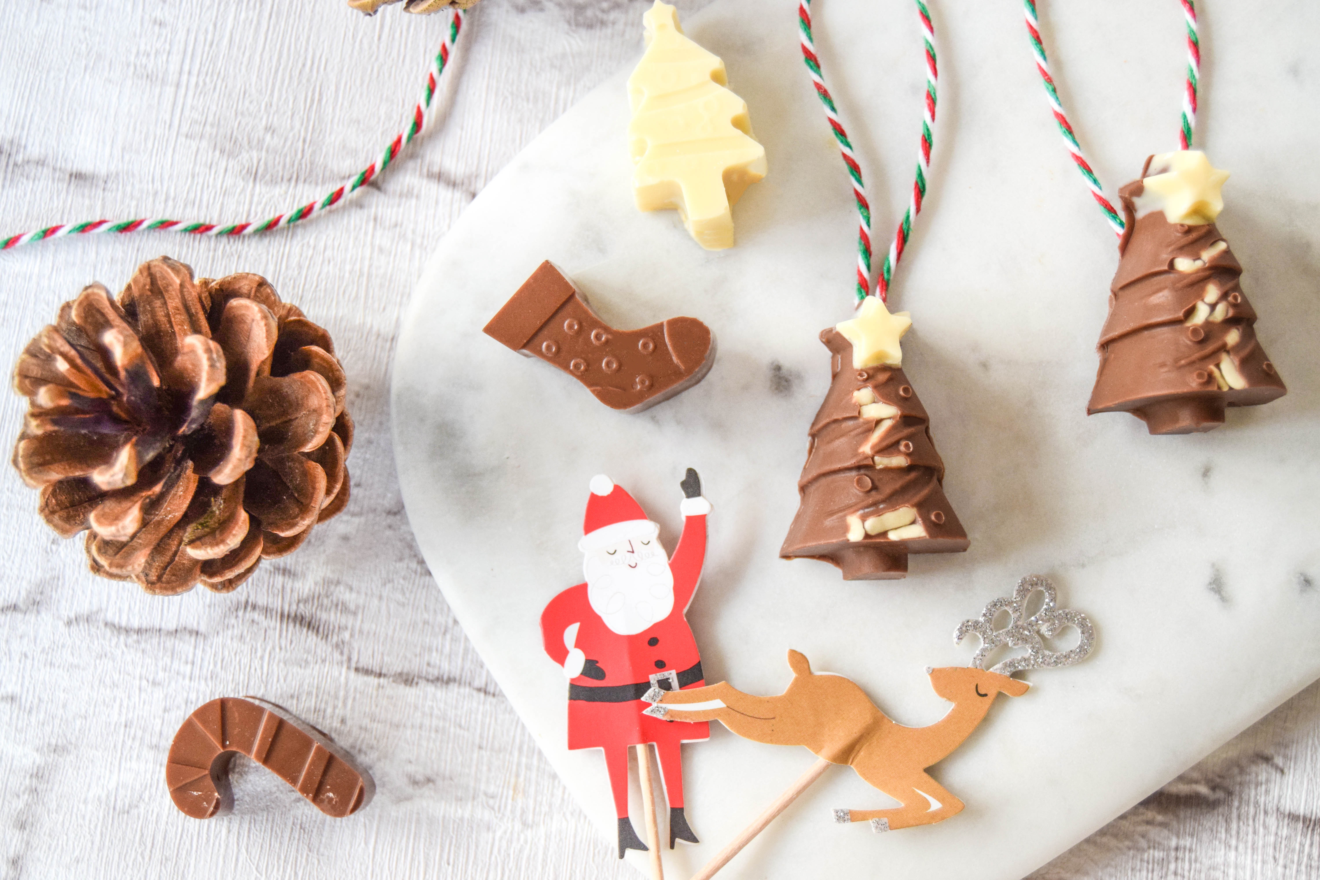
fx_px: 2200
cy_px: 440
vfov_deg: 22.6
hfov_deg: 33.4
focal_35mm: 60
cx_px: 660
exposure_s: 1/60
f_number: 5
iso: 900
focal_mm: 40
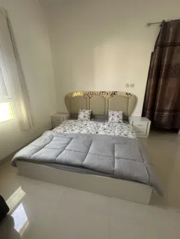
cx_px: 90
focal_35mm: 14
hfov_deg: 85.7
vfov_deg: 102.1
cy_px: 120
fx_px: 97
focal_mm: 2.22
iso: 160
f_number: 2.2
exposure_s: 1/99
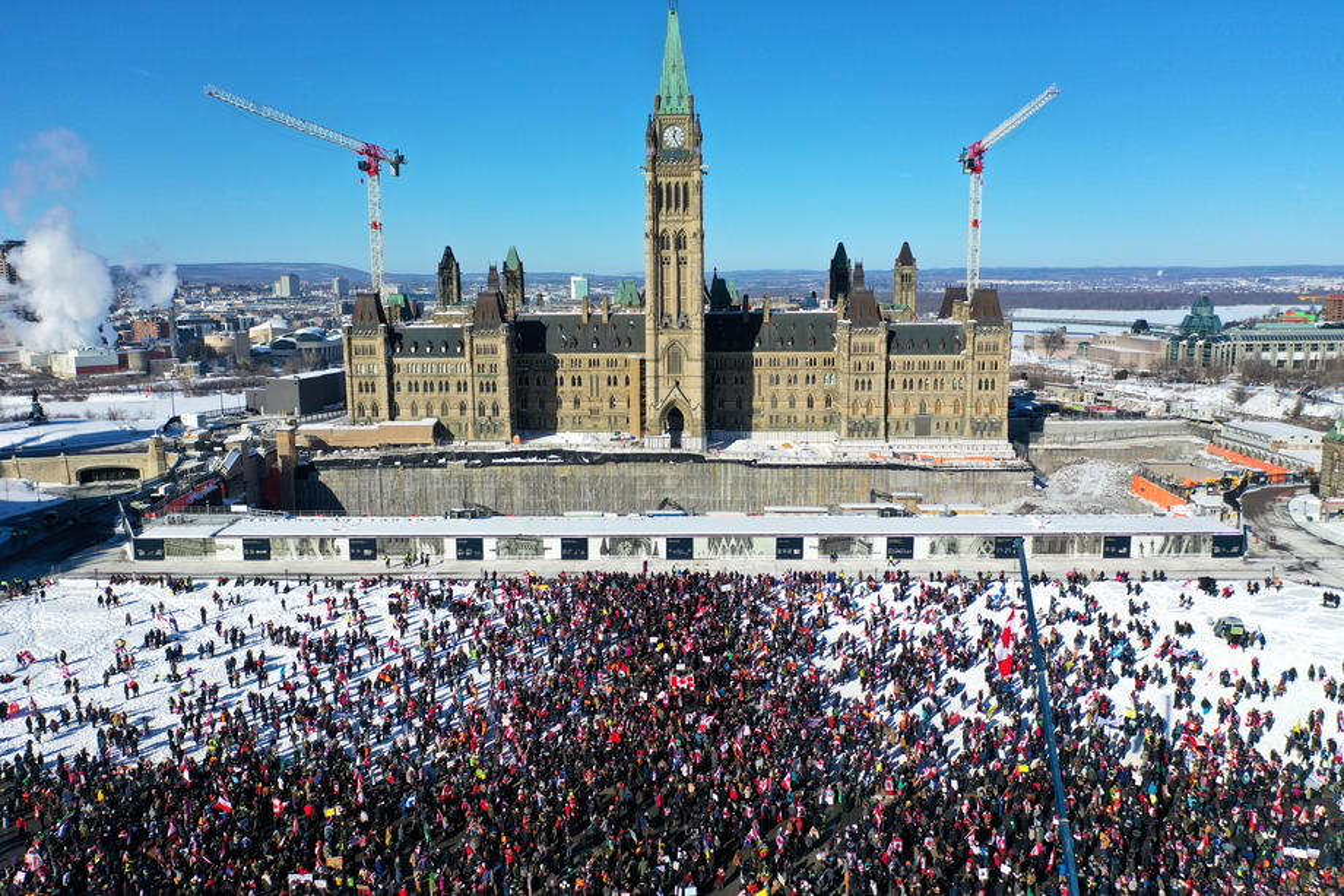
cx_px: 672
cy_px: 448
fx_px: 1045
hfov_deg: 65.5
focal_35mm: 28
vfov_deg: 46.4
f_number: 3.2
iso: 100
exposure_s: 1/2500
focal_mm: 10.26
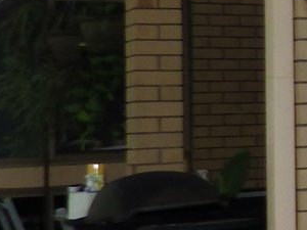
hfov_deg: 10.5
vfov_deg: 10.5
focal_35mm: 141
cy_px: 50
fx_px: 1250
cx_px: 887
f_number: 3.1
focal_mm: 4
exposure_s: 1/500
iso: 100
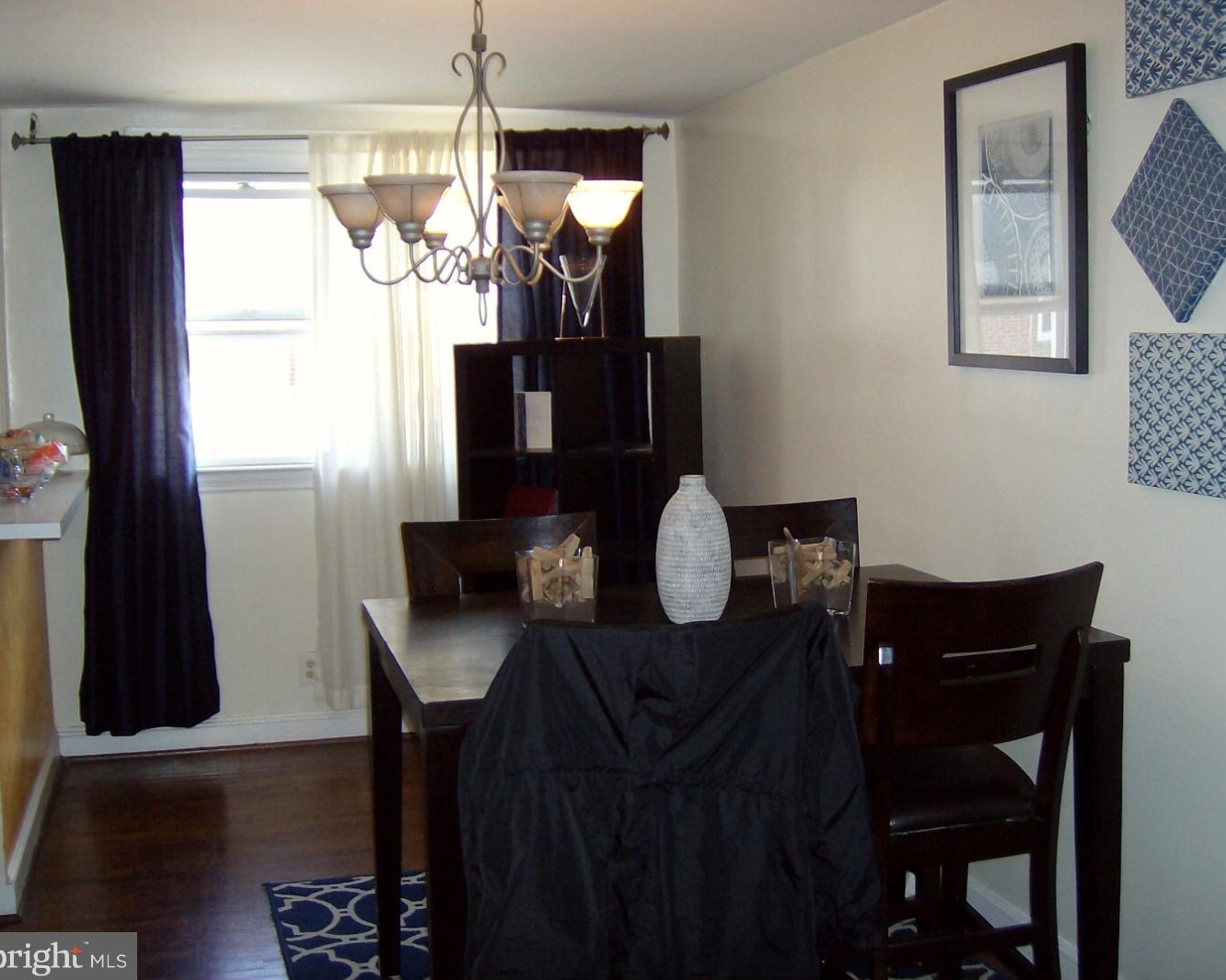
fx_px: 1379
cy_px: 489
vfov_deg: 39.1
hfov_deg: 47.9
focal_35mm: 38
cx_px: 639
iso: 200
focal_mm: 6
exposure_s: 1/60
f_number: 2.8
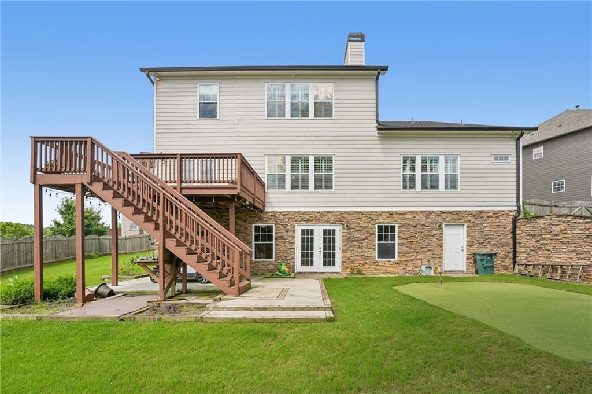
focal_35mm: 14
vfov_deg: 81.1
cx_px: 296
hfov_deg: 104.3
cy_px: 197
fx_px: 230
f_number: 8
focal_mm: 14
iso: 100
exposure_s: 1/250
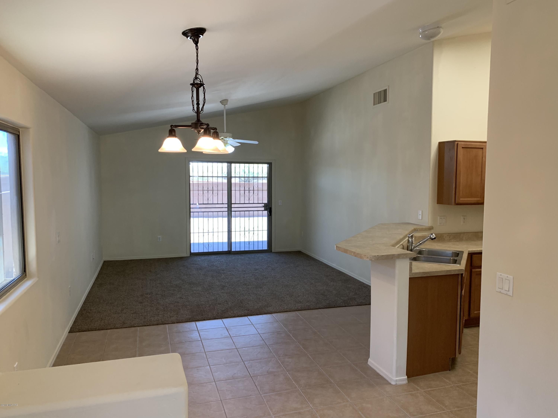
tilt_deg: -3.9
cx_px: 279
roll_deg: -0.7
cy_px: 209
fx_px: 419
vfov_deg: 53.1
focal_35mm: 26
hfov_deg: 67.3
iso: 125
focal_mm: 4.25
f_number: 1.8
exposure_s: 1/60
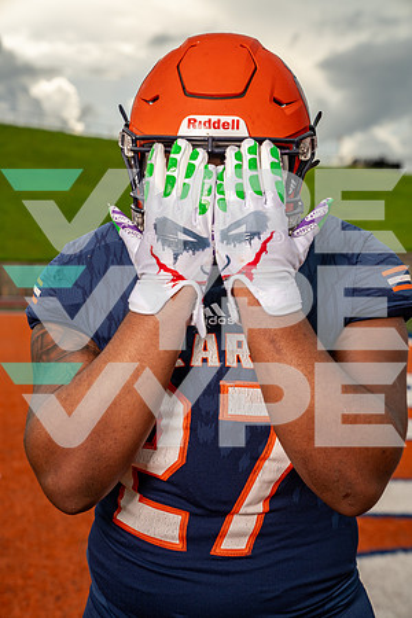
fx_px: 1202
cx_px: 206
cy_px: 309
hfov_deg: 19.5
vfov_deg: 28.8
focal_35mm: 70
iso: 100
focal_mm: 70
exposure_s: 1/400
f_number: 5.6
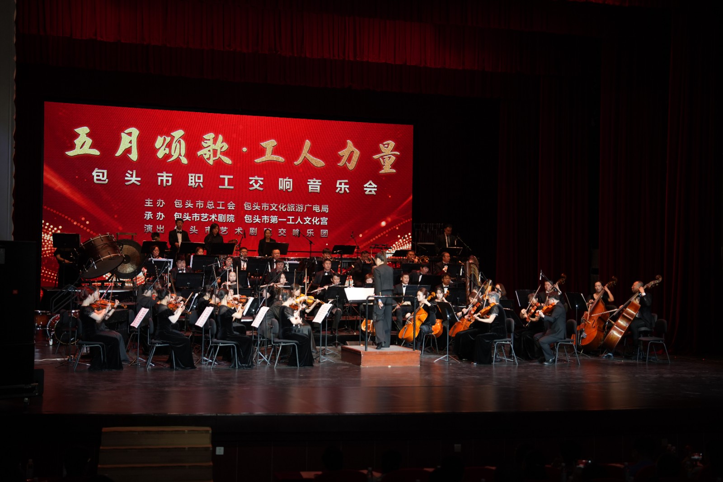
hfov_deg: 34.5
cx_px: 362
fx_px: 1165
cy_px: 241
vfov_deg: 23.4
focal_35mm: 58
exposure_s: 1/160
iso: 400
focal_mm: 58
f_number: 2.8
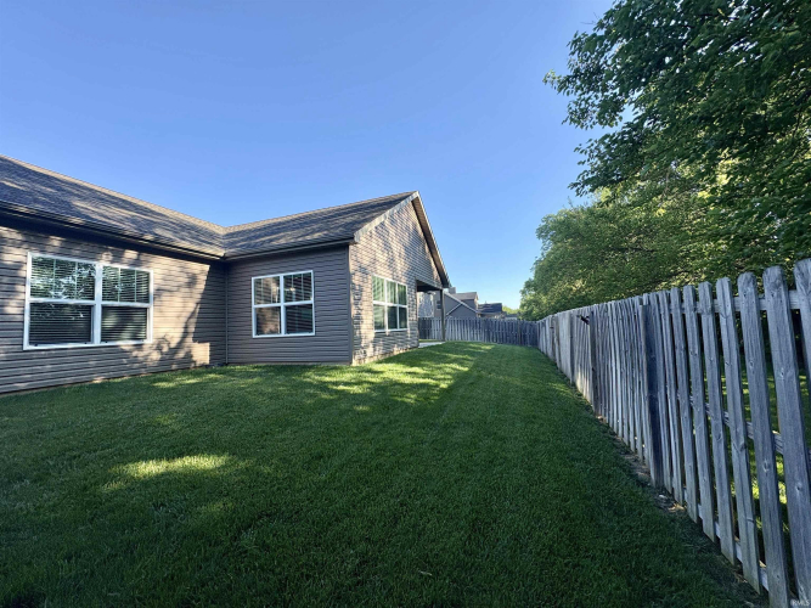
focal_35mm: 14
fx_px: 328
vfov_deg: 85.7
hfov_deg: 102.1
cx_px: 406
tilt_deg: +4.5
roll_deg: +2.2
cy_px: 304
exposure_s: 1/693
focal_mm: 2.22
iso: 50
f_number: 2.2
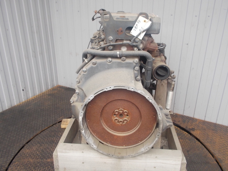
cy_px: 86
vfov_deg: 48.2
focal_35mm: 29
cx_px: 114
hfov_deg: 61.7
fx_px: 191
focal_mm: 4.1
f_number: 3.3
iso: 80
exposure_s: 1/40
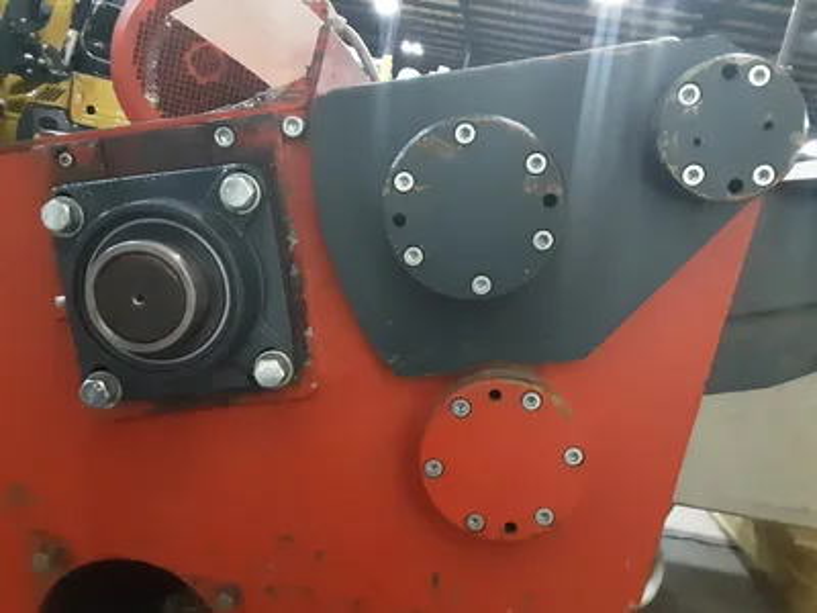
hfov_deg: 63.4
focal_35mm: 28
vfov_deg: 49.7
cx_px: 408
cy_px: 306
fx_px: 661
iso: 640
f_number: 1.9
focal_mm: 2.9
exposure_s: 1/15
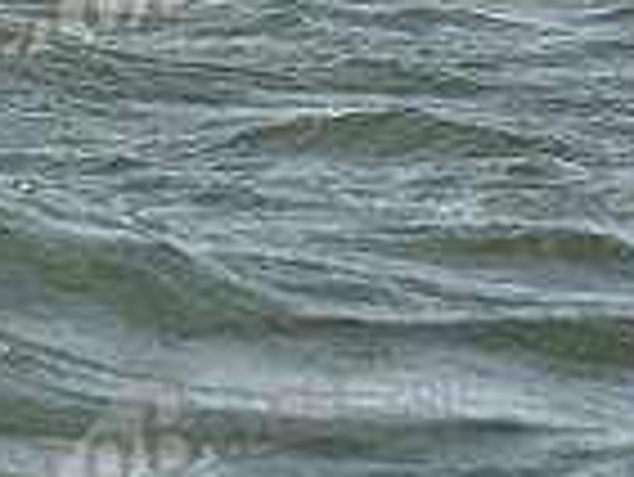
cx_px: -378
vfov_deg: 1.9
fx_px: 14518
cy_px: -187
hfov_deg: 2.5
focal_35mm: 792
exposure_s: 1/800
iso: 250
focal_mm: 200
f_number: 9
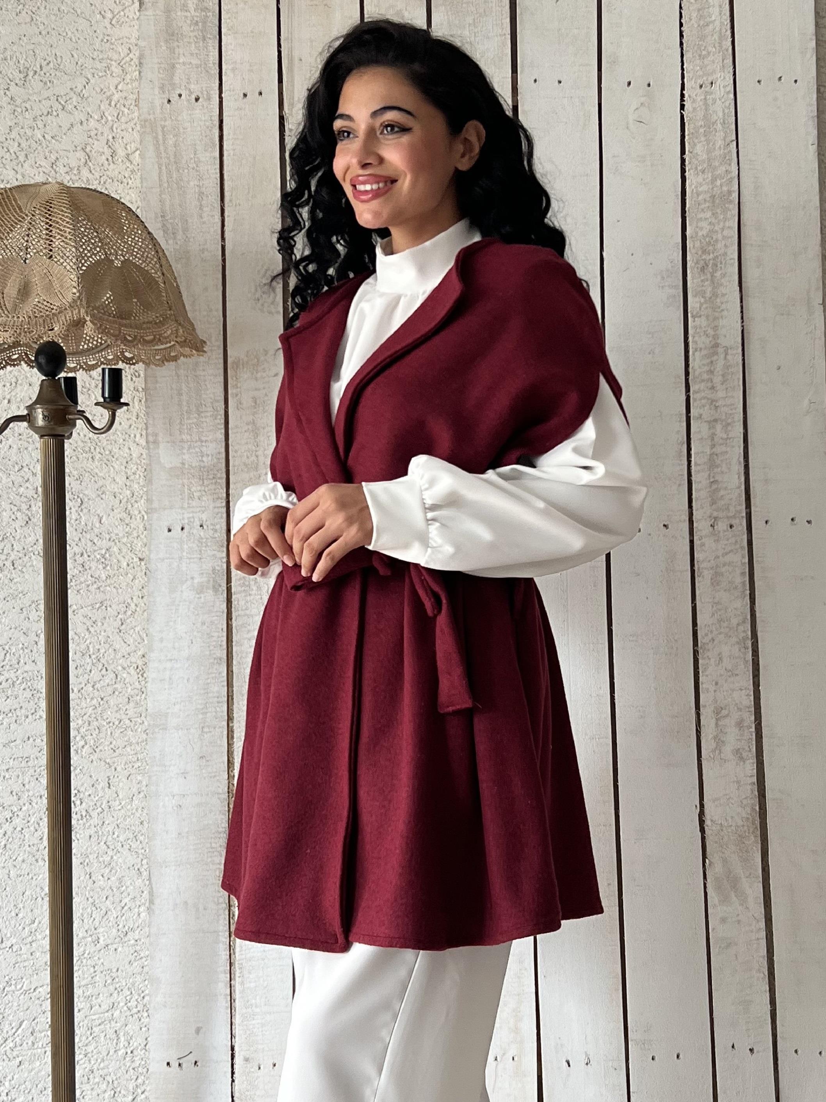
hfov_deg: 53.1
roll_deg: +0.2
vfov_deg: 67.3
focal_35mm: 26
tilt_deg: +0.8
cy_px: 551
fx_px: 827
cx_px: 413
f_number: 1.5
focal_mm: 5.7
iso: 100
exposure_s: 1/121
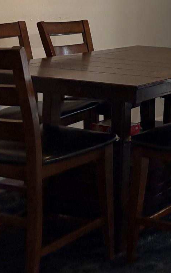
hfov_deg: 15.1
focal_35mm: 74
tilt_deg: -2.0
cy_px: 11
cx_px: 317
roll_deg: -0.6
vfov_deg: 26.6
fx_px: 552
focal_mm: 5.96
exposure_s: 1/120
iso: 200
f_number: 1.6
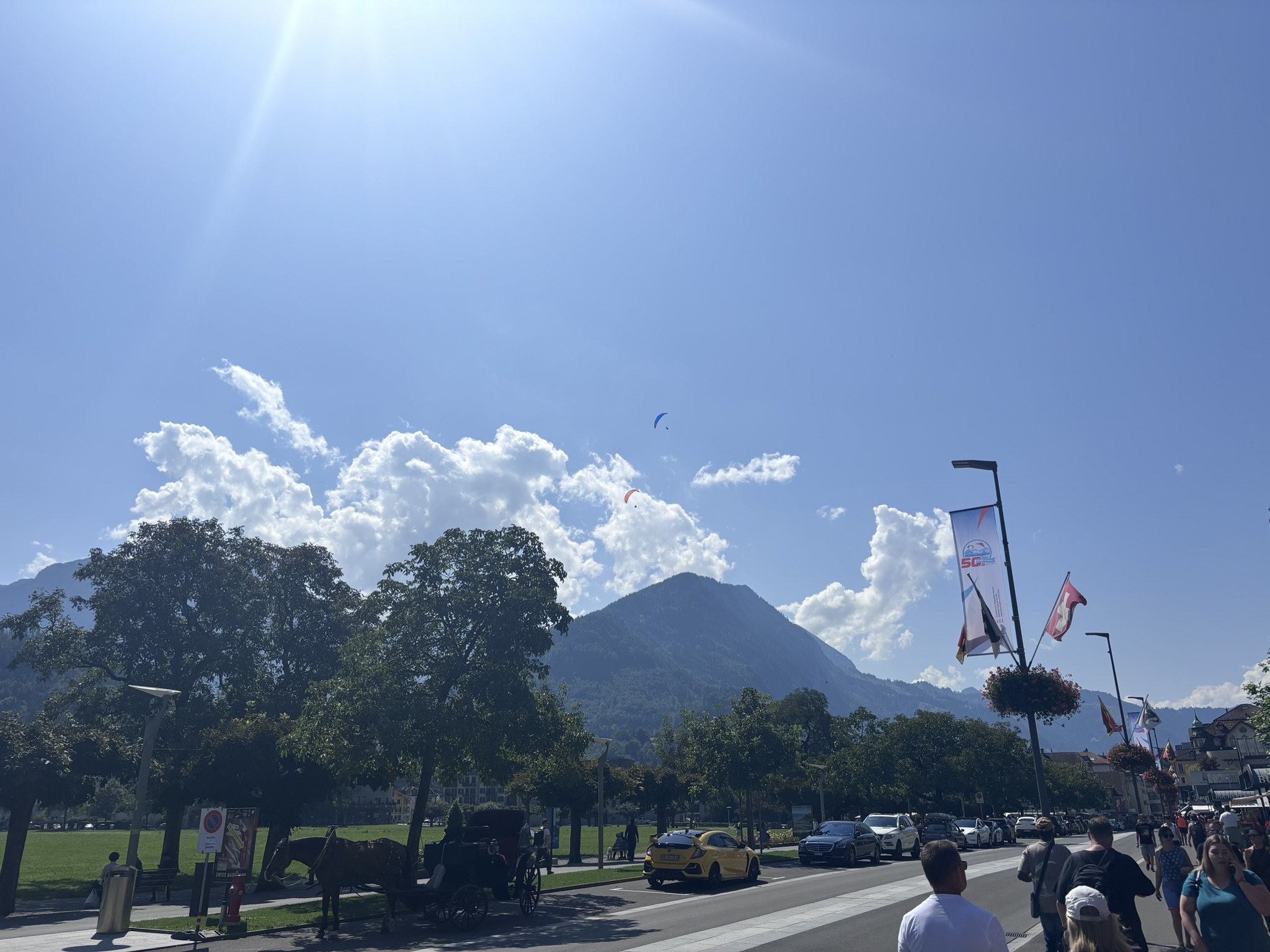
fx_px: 954
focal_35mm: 26
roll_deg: +1.5
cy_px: 476
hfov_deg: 67.3
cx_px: 635
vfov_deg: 53.1
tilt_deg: +20.0
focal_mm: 5.96
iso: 50
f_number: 1.6
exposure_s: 1/9091
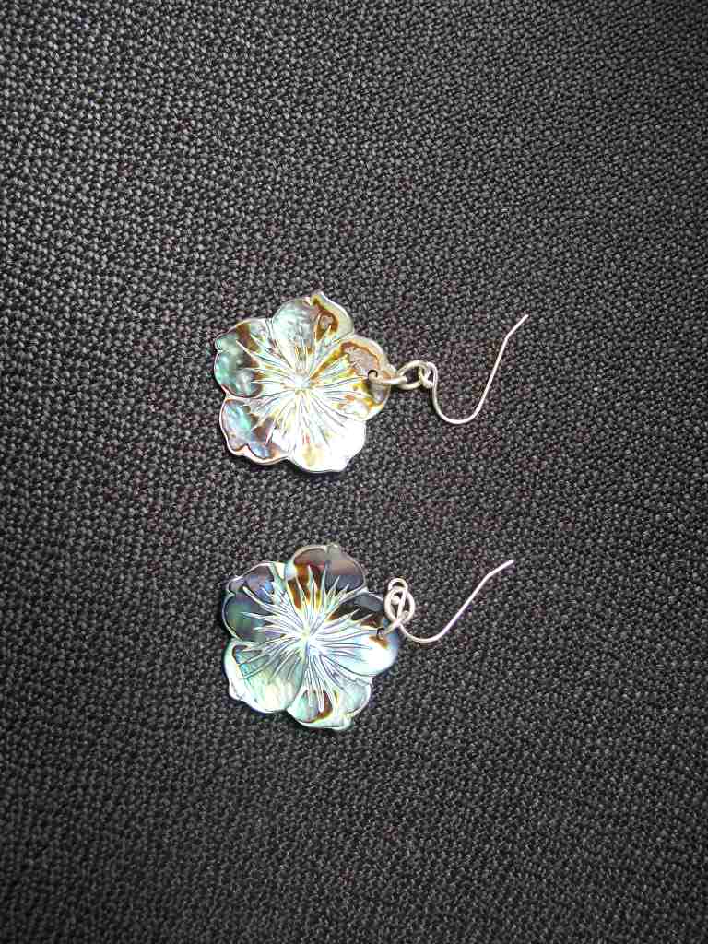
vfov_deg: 51.4
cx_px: 354
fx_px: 982
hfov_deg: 39.7
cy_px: 472
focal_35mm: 36
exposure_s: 1/35.3
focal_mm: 6
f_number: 2.7
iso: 80
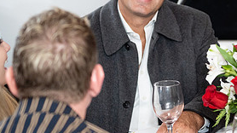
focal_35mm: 153
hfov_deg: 14.0
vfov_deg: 7.9
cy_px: 28
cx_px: 176
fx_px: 961
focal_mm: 70
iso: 2500
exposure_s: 1/160
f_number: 2.8
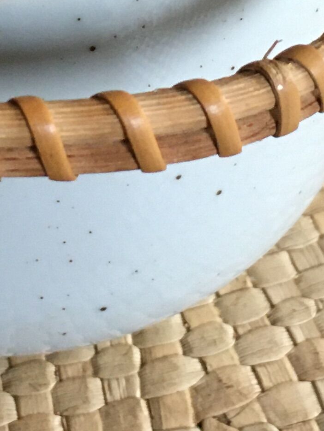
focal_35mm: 125
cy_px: -6
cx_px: 26
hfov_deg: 11.8
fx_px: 1559
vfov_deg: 15.5
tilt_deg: -51.3
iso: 160
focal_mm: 4.15
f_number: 2.2
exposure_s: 1/33
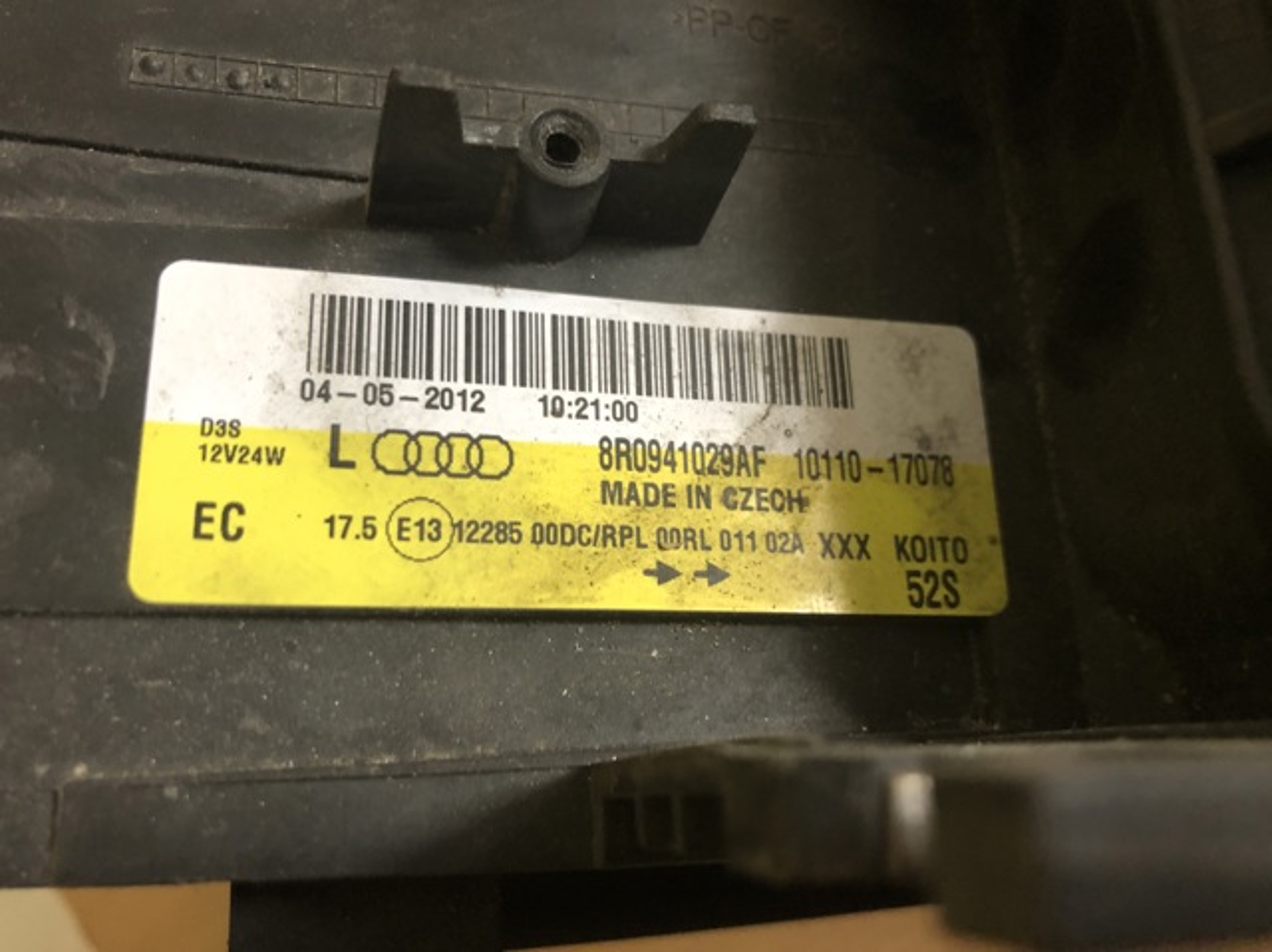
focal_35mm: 28
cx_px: 636
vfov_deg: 49.7
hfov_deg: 63.5
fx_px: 1028
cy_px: 476
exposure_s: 1/13
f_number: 1.8
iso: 100
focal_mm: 3.99
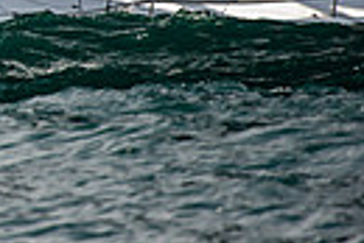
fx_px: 18048
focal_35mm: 1783
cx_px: -428
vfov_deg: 0.8
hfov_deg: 1.2
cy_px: -215
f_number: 5
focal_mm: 400
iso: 400
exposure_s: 1/1250
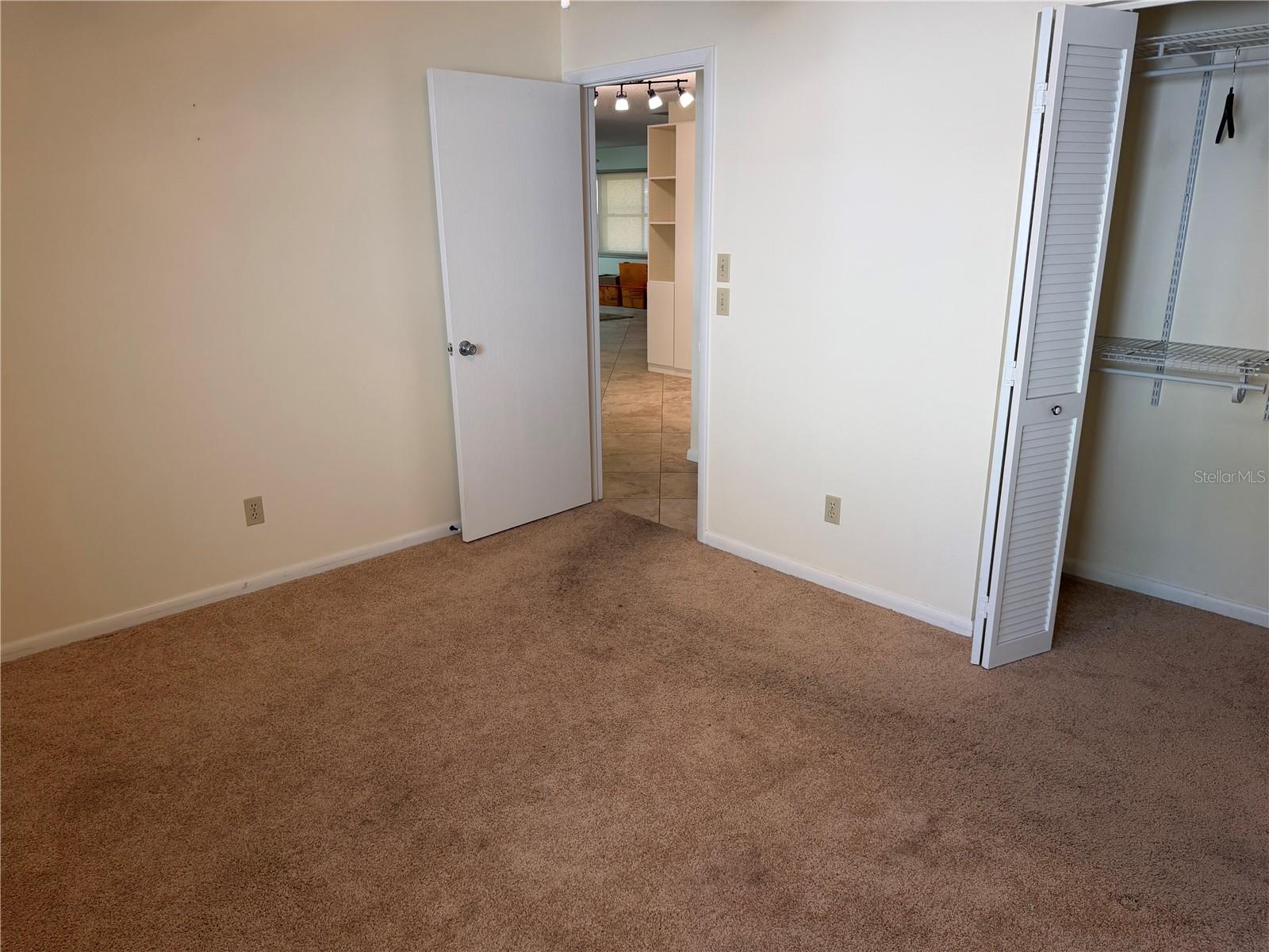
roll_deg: +0.8
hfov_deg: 71.6
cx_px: 634
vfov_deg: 56.8
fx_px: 880
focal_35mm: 24
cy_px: 476
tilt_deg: -16.8
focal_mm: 6.76
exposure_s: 1/120
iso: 160
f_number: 1.78
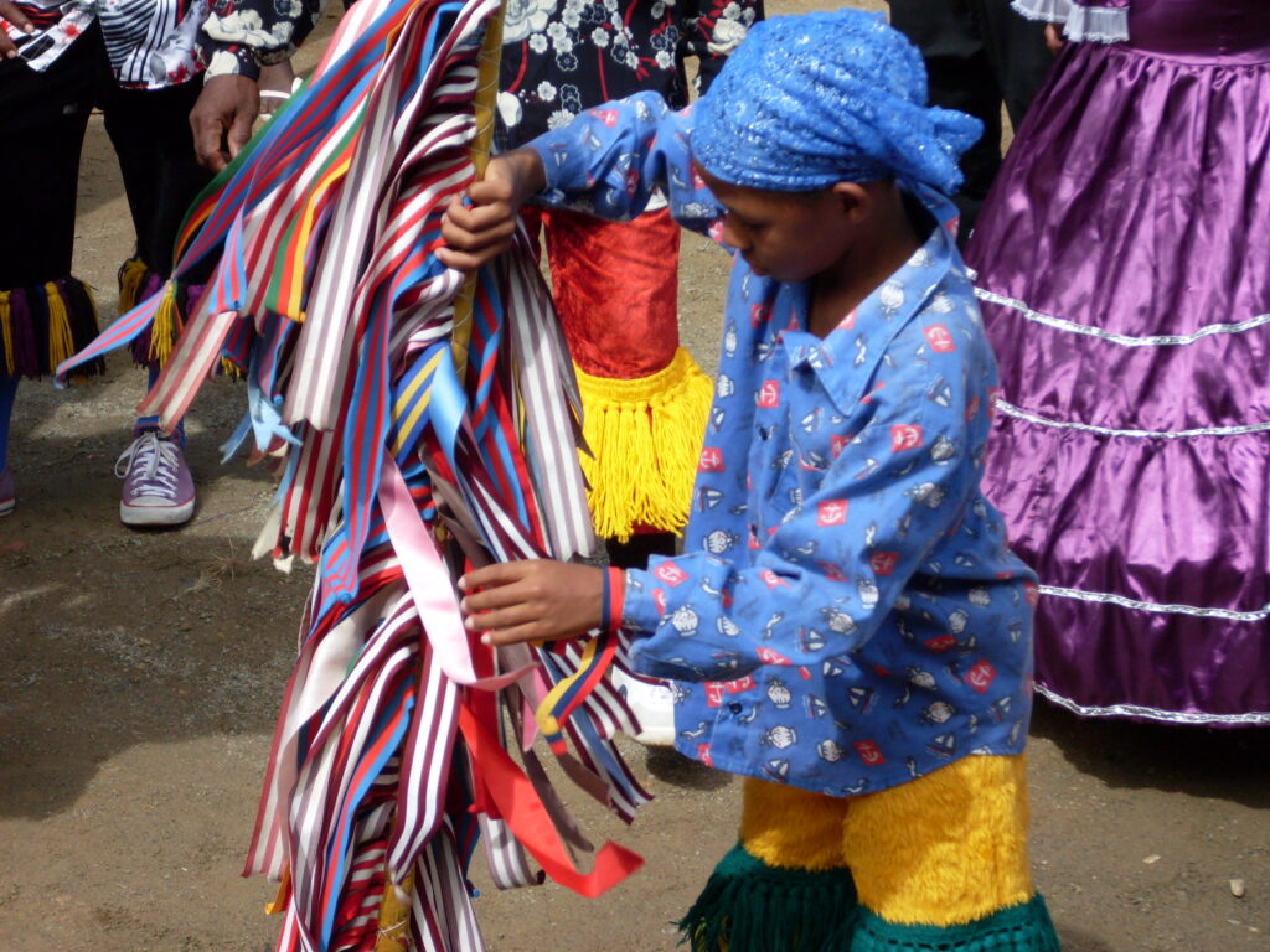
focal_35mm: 114
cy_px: 476
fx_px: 4182
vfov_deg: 13.0
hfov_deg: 17.3
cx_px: 635
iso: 80
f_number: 5.2
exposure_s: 1/250
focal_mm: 18.9
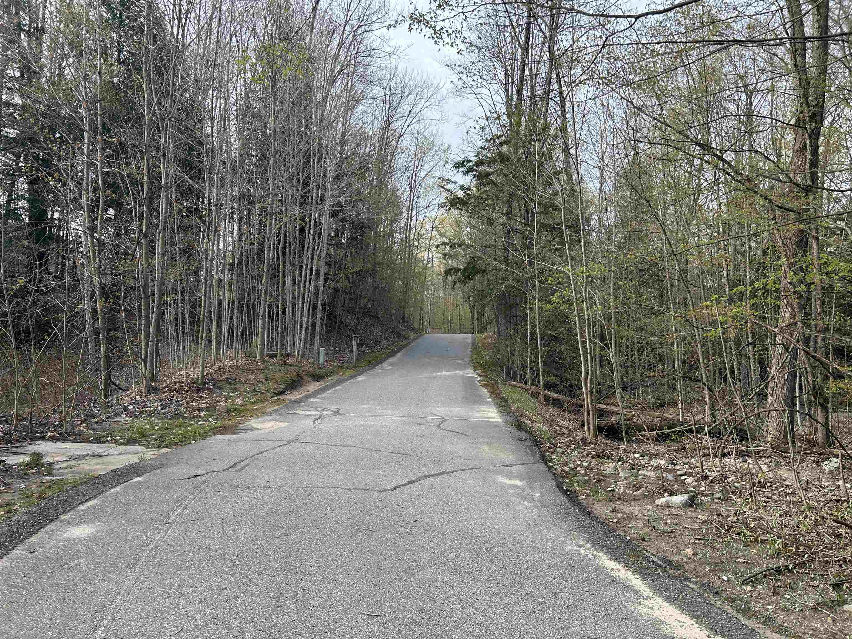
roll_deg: -1.8
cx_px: 426
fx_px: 640
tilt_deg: +0.7
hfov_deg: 67.3
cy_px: 320
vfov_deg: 53.1
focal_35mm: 26
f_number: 1.5
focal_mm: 5.7
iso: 50
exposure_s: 1/486
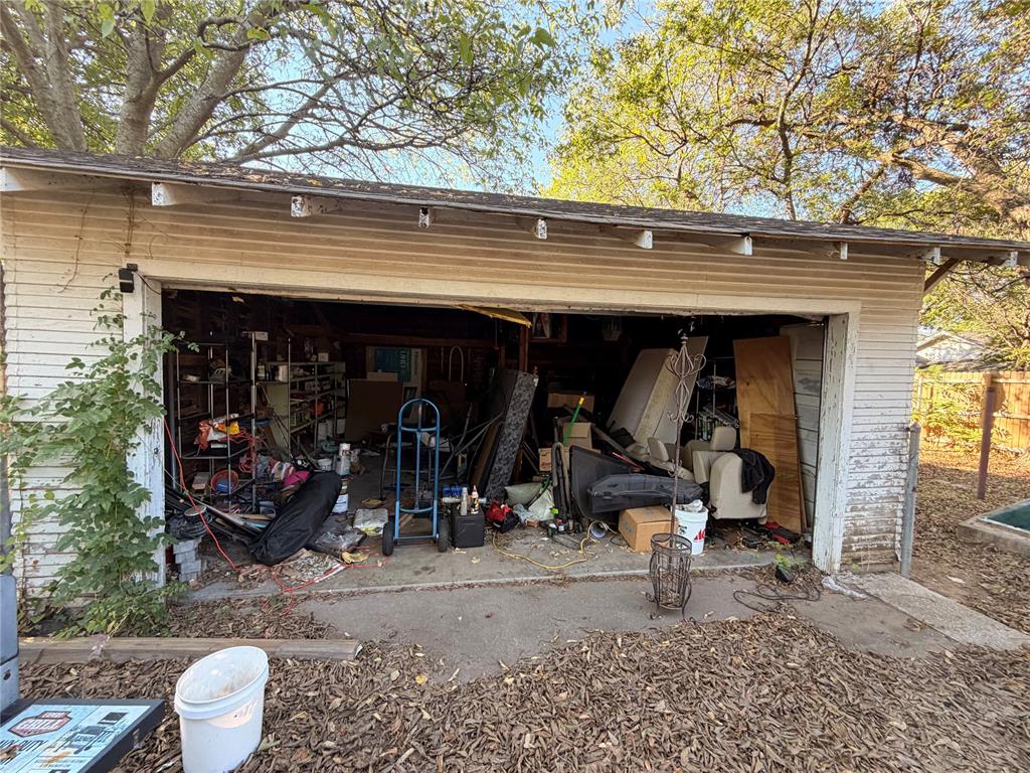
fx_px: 417
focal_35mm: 14
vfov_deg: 85.7
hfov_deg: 102.1
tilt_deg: +0.0
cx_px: 515
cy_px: 386
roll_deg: +0.9
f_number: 2.2
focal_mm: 2.22
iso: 100
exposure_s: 1/121
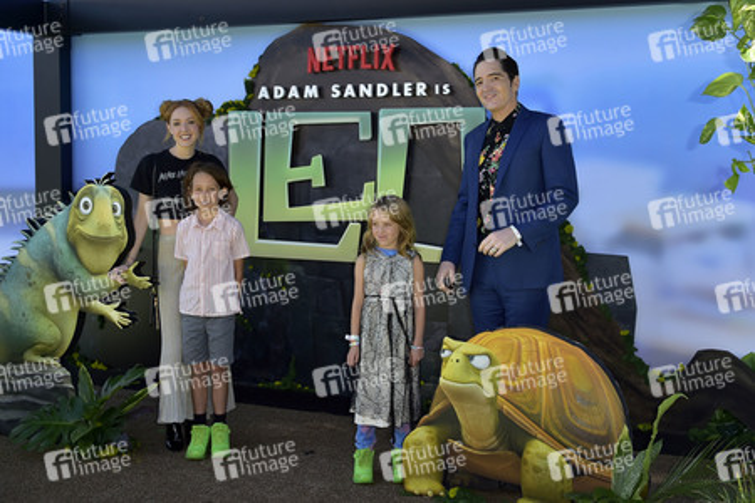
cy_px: 252
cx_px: 378
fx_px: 797
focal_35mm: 38
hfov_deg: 50.7
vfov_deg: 35.1
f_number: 7.1
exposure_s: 1/250
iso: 125
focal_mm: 38
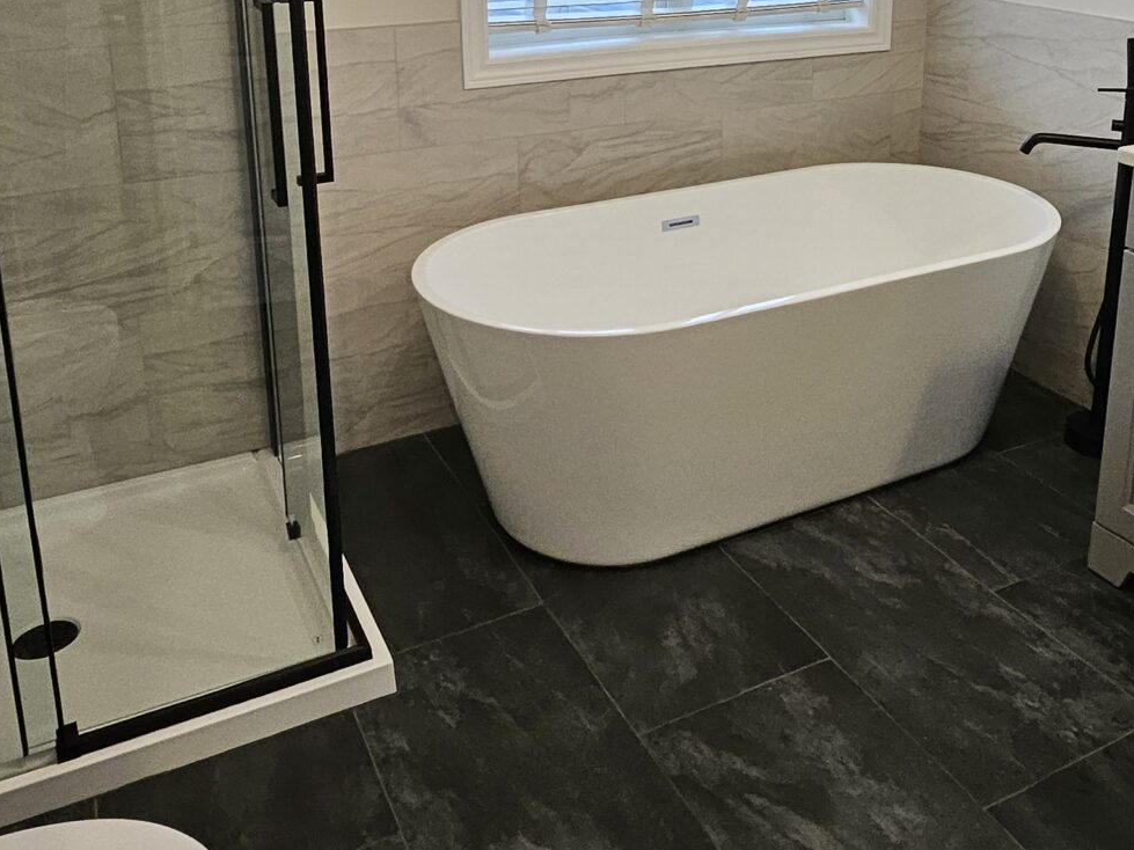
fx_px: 1114
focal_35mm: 34
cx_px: 692
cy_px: 126
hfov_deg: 53.5
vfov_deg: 39.5
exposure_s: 1/60
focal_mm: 1.7
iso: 200
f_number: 2.2
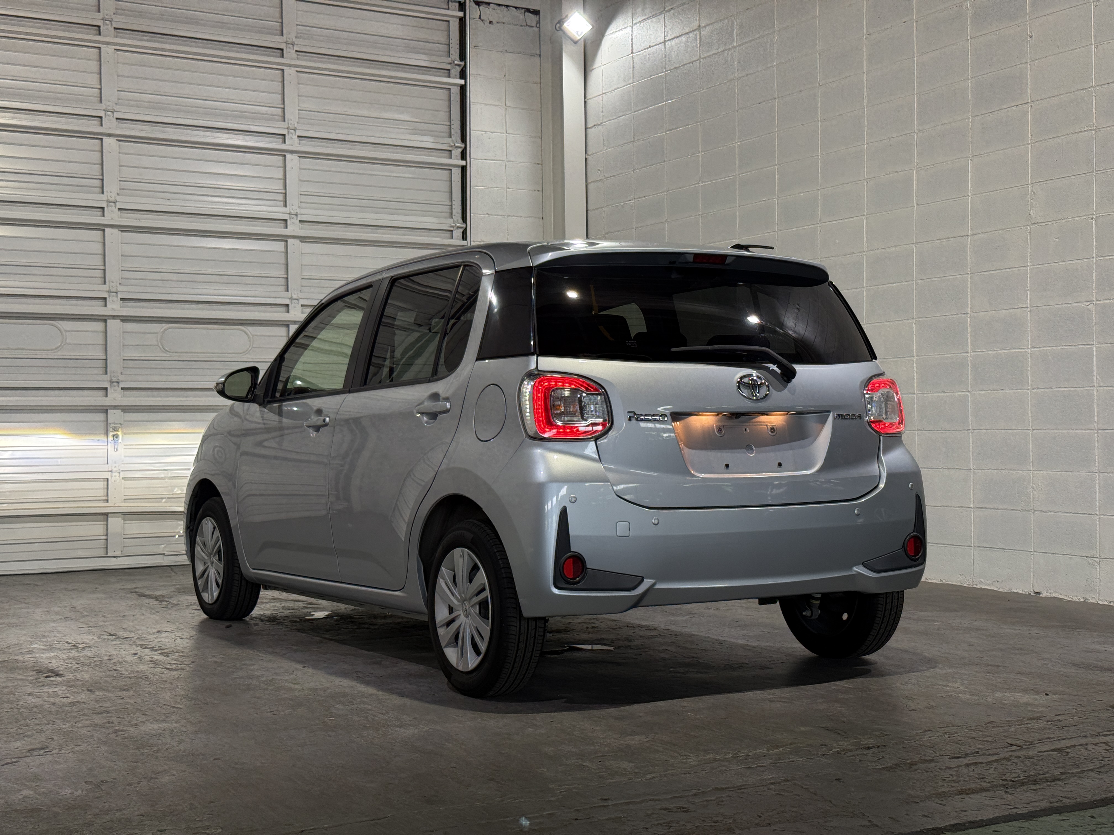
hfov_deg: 39.7
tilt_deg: +0.4
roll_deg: +0.4
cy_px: 418
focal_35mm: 48
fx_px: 1545
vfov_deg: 30.3
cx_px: 557
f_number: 1.78
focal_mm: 6.76
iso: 64
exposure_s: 1/60
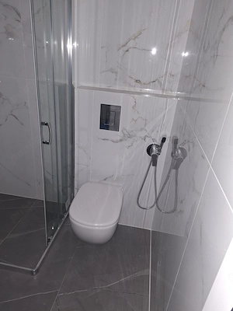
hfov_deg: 58.9
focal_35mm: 23
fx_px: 206
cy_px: 156
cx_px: 116
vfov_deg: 73.9
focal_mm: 5.54
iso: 250
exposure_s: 1/33
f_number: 1.8
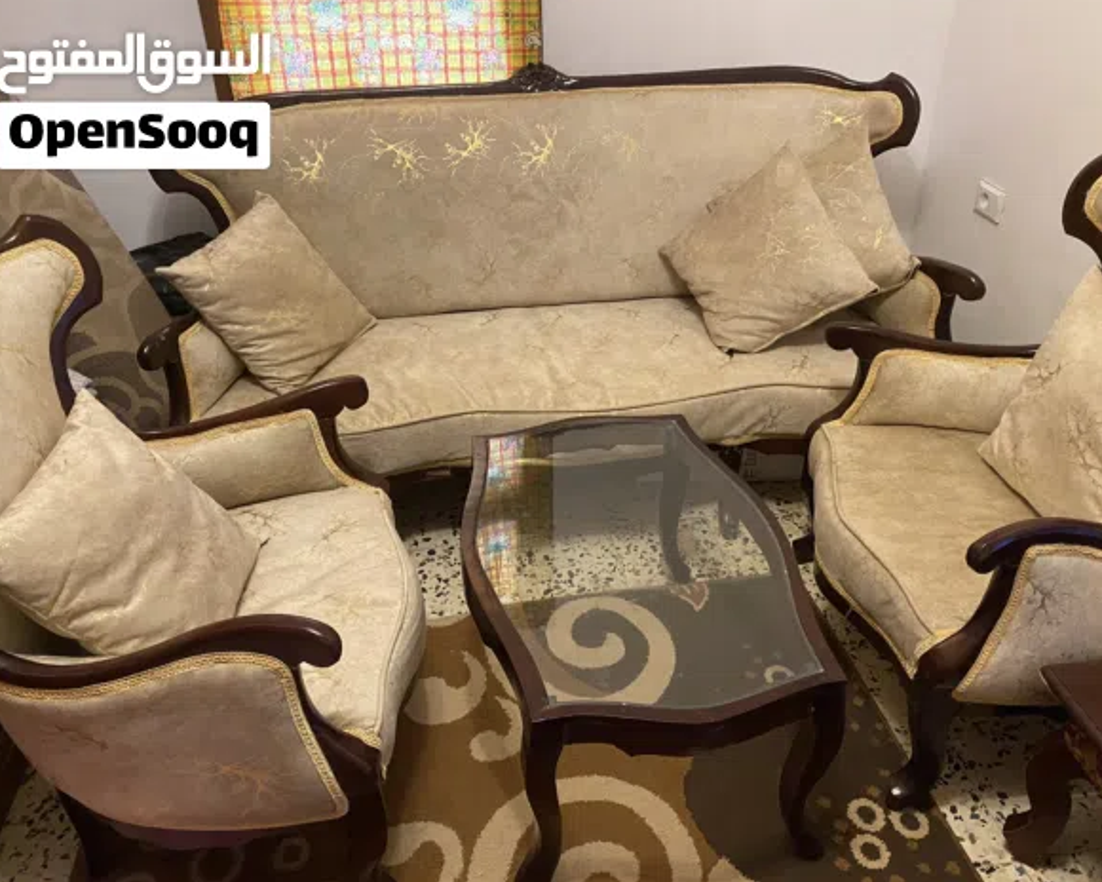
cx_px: 557
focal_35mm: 28
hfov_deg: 62.2
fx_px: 913
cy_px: 443
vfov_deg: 51.5
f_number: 1.8
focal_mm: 4.25
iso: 500
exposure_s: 1/53
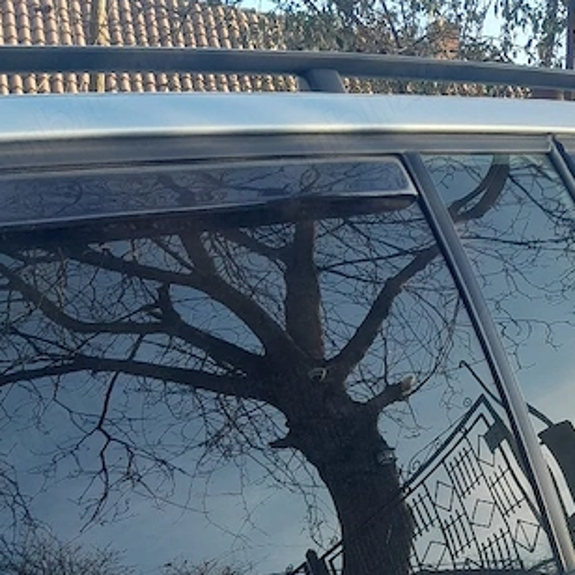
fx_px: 1165
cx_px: 463
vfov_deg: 24.5
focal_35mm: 62
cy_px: 726
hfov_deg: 27.2
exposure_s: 1/100
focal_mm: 4
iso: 40
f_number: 1.8
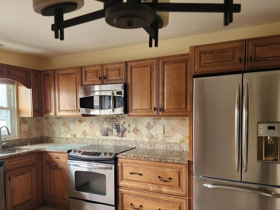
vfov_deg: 46.5
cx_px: 124
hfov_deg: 59.8
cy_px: 128
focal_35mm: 30
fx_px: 243
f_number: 1.8
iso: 400
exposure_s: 1/120
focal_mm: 6.4
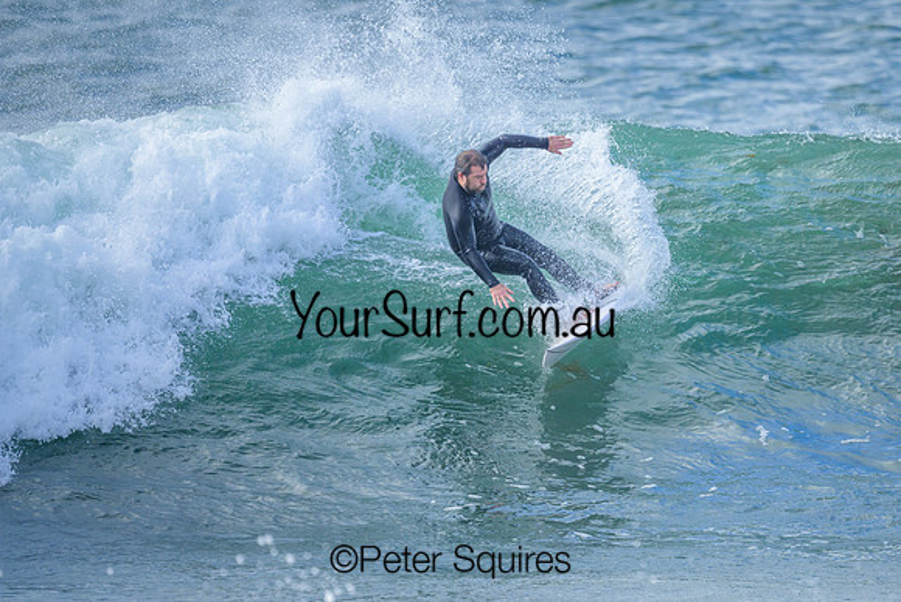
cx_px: 564
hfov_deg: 2.1
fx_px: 25069
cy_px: 320
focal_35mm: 1001
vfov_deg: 1.4
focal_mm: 800
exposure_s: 1/2000
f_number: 6.3
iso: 560
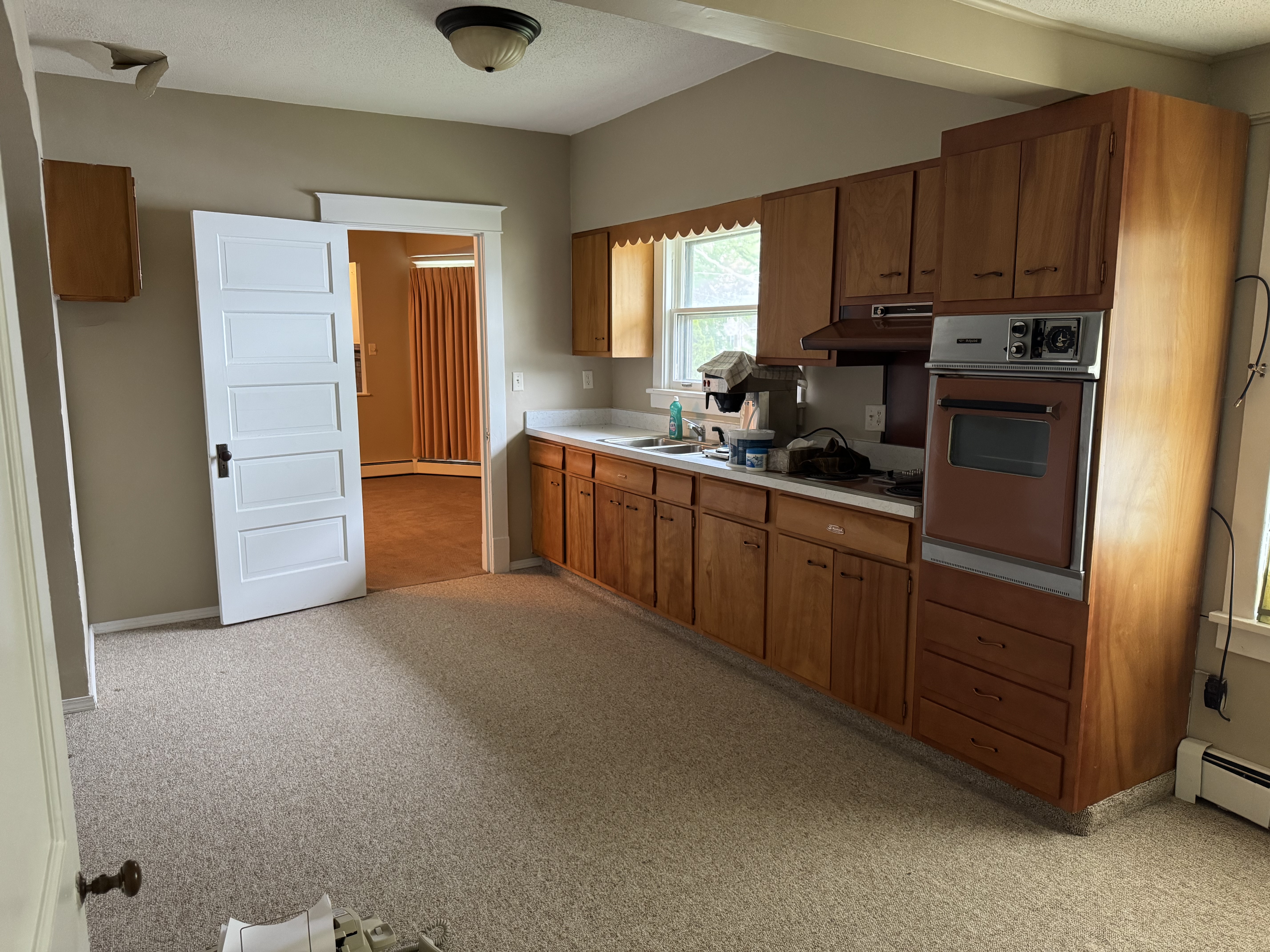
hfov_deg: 71.6
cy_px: 476
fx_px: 881
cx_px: 635
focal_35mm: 24
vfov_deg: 56.8
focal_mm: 6.76
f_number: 1.78
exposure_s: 1/60
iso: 640
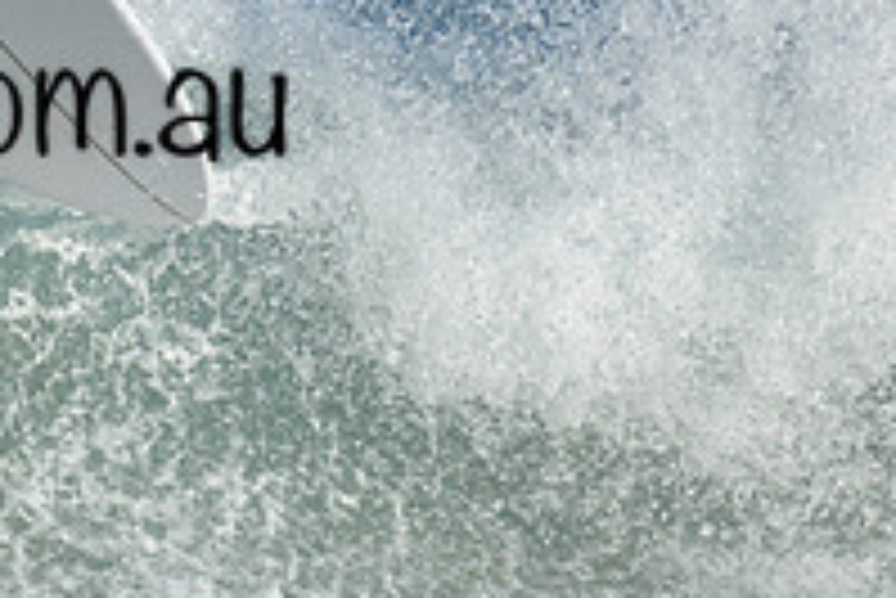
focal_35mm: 2695
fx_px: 67122
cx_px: -255
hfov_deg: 0.8
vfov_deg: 0.5
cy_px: 169
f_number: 6.3
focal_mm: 800
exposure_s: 1/2000
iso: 280
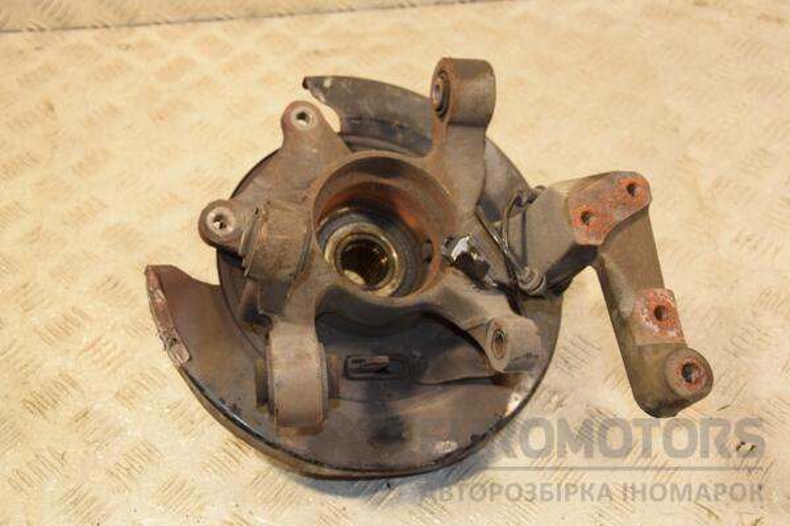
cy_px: 263
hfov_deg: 41.1
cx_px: 395
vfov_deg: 28.1
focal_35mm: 48
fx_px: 1053
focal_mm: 32
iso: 800
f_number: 5
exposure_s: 1/160
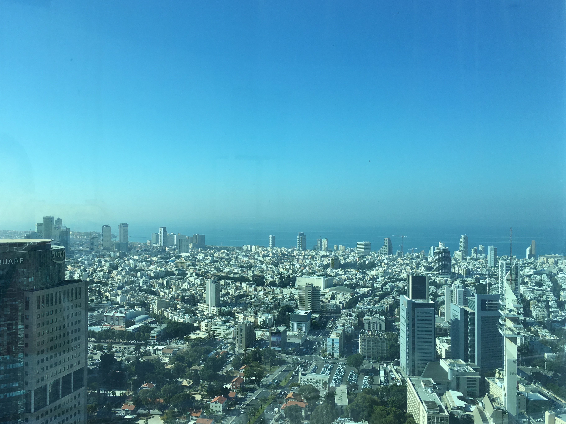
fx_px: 523
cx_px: 256
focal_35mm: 32
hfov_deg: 56.7
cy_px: 219
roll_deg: -1.4
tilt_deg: +0.0
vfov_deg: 44.2
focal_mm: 4.15
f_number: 2.2
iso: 25
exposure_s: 1/777
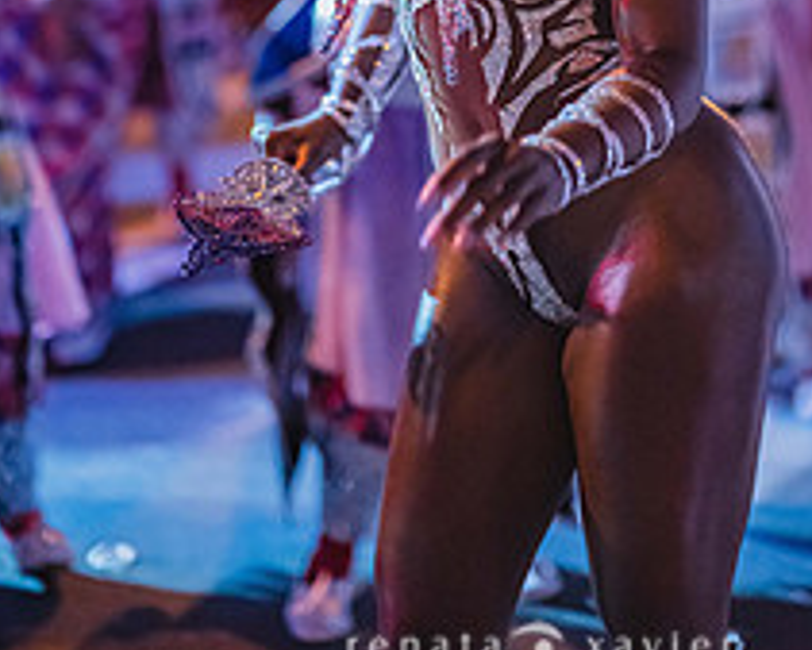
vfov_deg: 14.8
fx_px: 2404
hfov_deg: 19.1
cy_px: -150
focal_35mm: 100
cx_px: 535
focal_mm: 50
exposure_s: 1/320
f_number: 1.2
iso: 3200
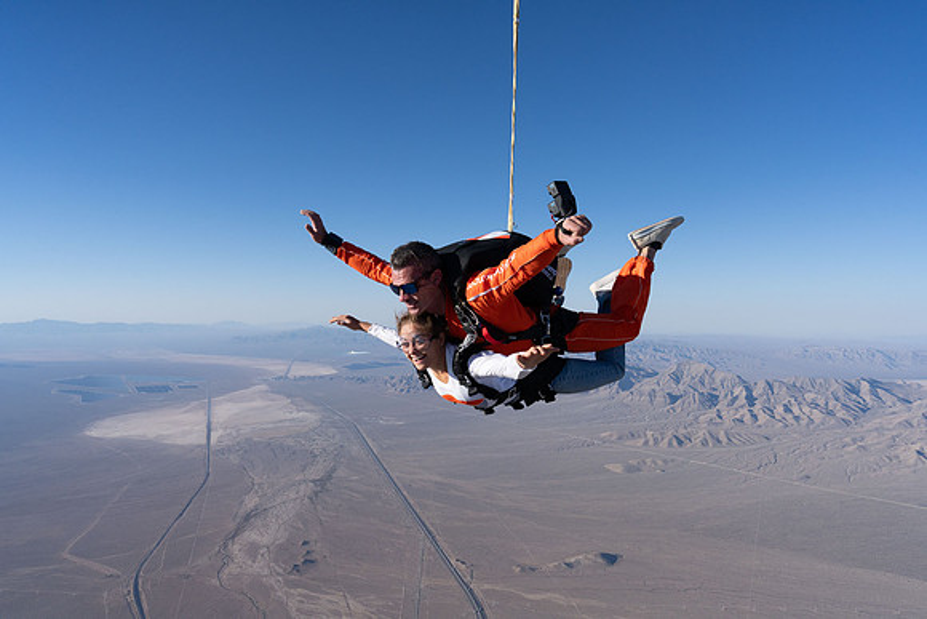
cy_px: 310
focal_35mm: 24
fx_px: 618
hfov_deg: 73.7
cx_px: 464
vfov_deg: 53.2
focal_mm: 24
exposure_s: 1/2000
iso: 800
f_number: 10
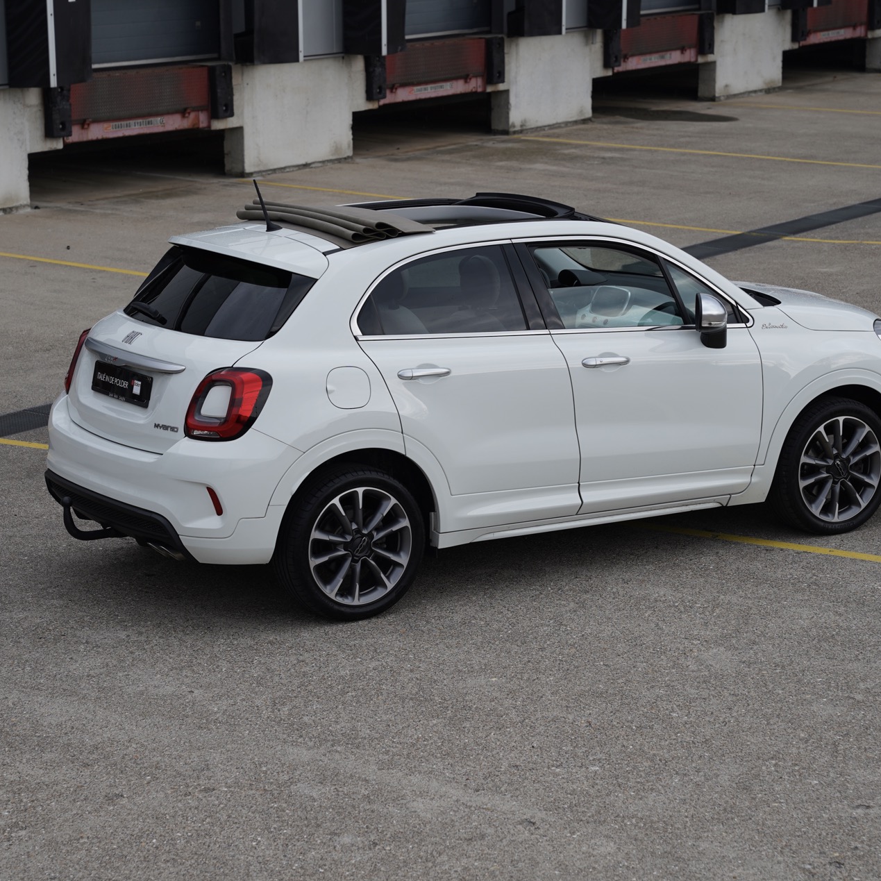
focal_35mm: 90
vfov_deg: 19.3
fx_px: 2591
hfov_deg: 19.3
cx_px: 478
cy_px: 439
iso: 100
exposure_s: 1/250
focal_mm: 70
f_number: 5
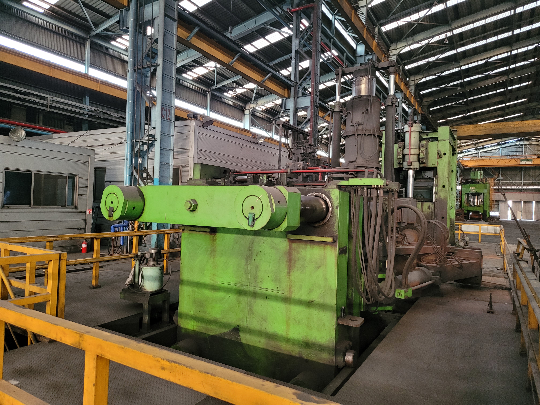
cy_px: 202
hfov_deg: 67.3
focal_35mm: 26
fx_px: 406
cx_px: 270
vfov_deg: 53.1
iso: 500
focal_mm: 5
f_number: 1.8
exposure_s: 1/39
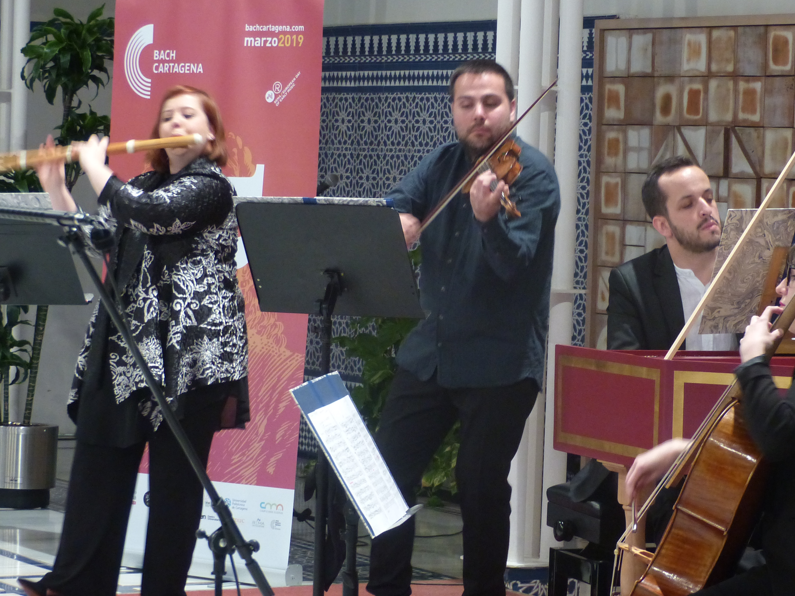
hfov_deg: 13.2
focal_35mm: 150
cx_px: 493
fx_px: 3445
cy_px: 334
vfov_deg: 9.9
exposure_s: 1/13
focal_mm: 19.6
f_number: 2.8
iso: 400
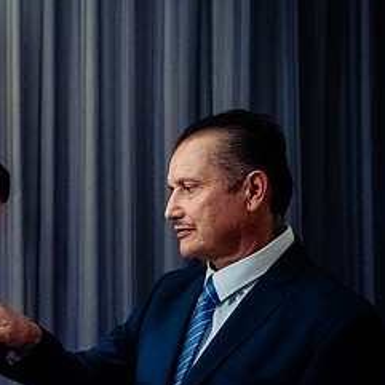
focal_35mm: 86
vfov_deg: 20.2
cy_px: 218
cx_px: -75
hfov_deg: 19.1
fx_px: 1082
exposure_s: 1/125
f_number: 2.8
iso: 6400
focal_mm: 42
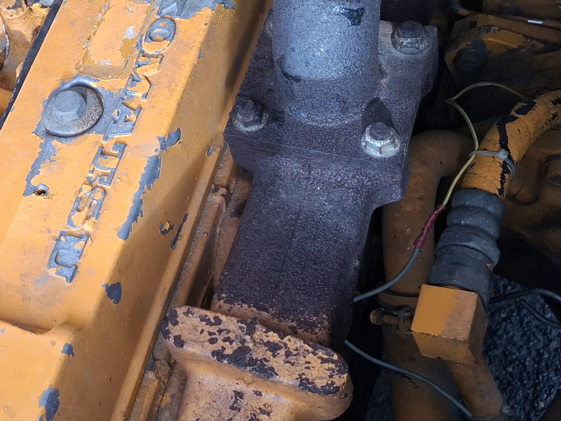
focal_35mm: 61
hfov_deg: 28.8
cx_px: -50
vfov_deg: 23.6
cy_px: 69
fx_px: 989
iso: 50
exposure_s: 1/107
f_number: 1.8
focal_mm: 5.54
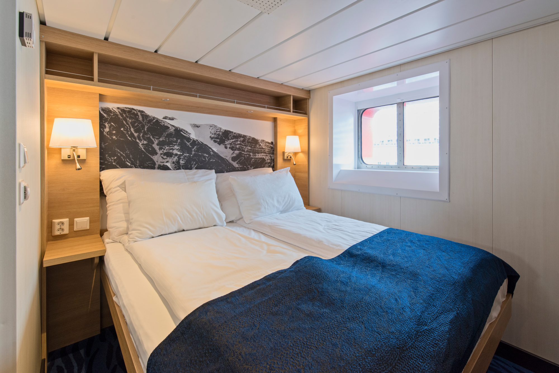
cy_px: 186
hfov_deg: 100.4
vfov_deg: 77.4
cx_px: 280
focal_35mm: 15
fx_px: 233
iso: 400
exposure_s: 1/15
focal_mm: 15
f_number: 6.3
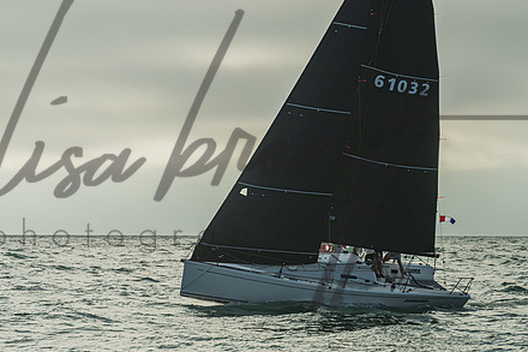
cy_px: 192
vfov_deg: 6.3
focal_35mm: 217
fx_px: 3181
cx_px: 225
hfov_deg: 9.5
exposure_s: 1/800
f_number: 6.3
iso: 250
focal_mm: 125
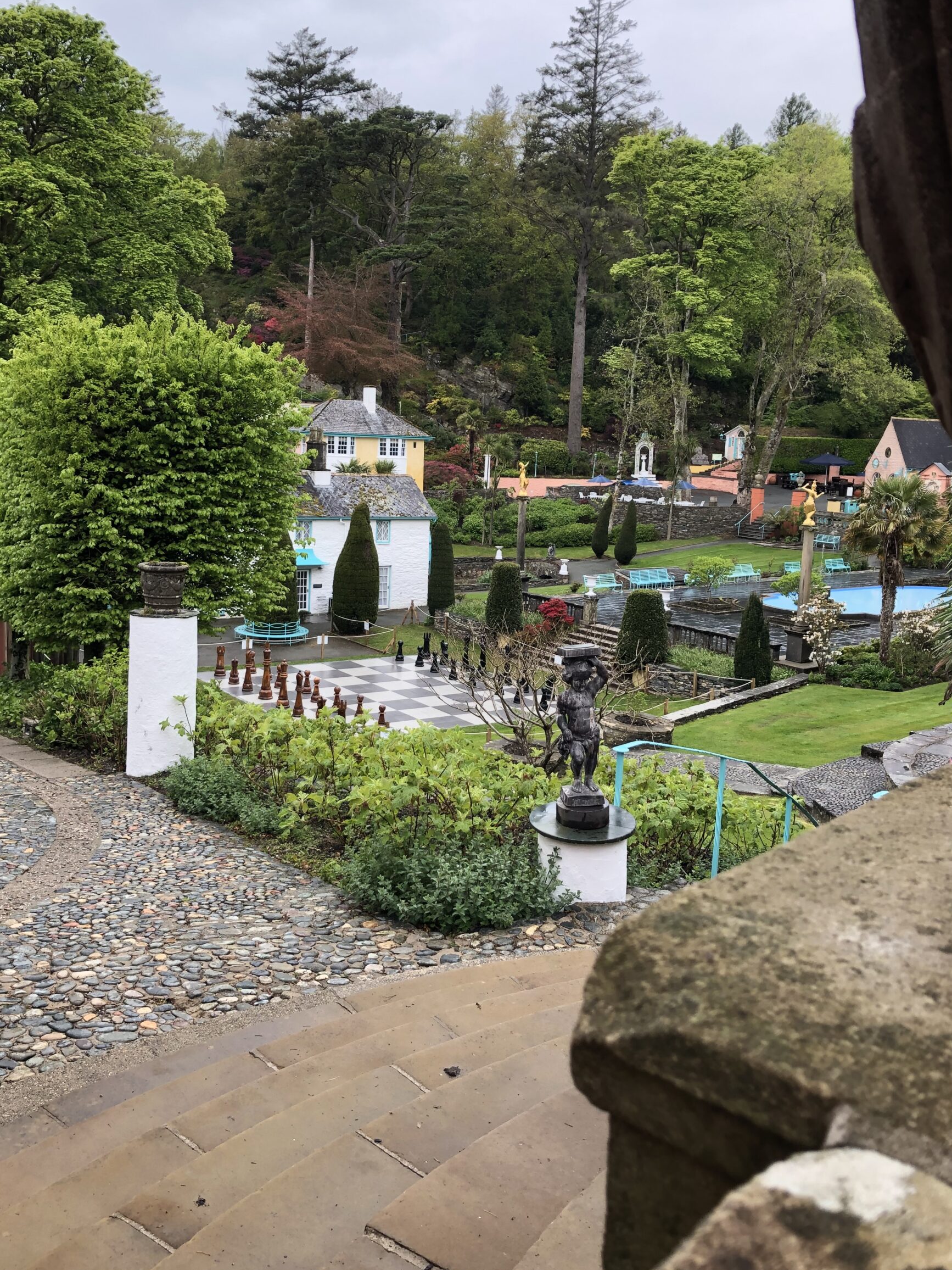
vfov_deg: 58.3
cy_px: 601
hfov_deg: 45.4
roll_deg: -2.2
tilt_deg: -8.1
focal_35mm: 31
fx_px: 1137
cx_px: 448
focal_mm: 3.99
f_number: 1.8
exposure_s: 1/158
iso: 20
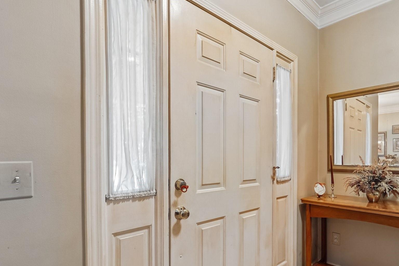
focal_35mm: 20
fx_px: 222
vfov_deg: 61.4
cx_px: 245
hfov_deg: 82.6
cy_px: 160
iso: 400
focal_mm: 10
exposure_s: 1/2
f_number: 8
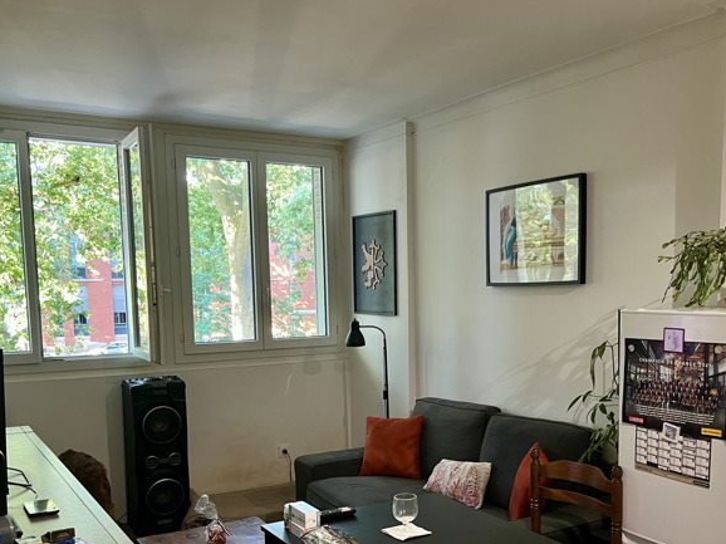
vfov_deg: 39.2
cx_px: 417
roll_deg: +0.7
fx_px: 755
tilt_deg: -6.0
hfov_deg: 51.2
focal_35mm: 36
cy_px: 361
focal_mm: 5.1
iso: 200
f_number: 1.6
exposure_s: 1/50
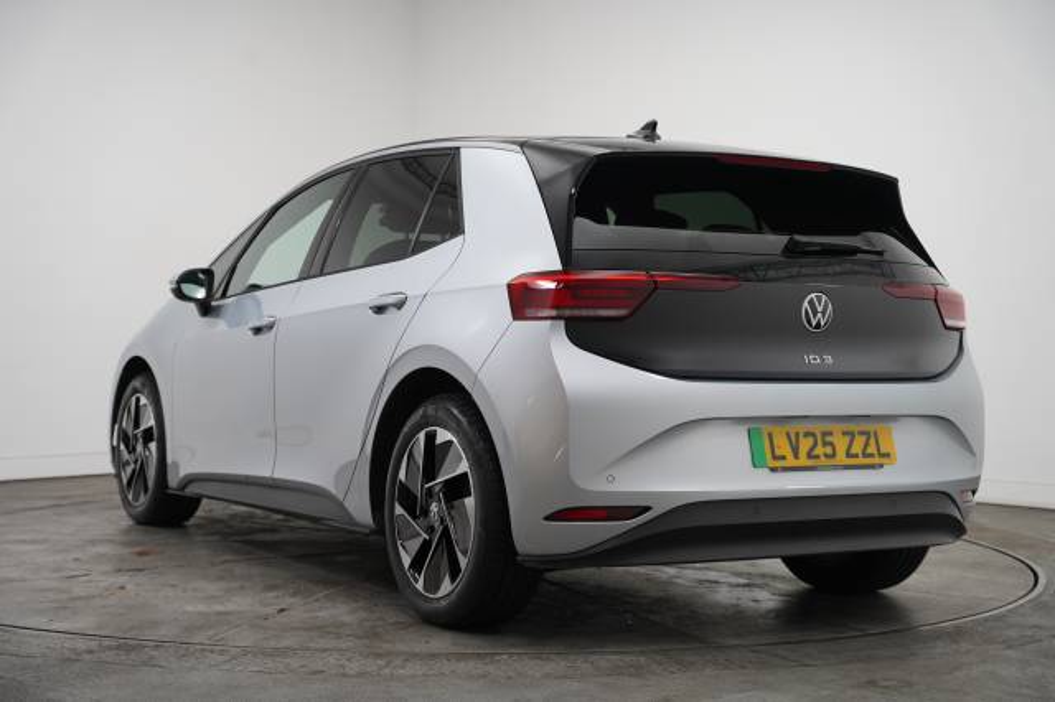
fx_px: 1508
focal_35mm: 52
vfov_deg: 26.2
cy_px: 351
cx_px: 528
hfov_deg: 38.6
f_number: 4
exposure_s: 1/160
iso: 1250
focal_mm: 51.5
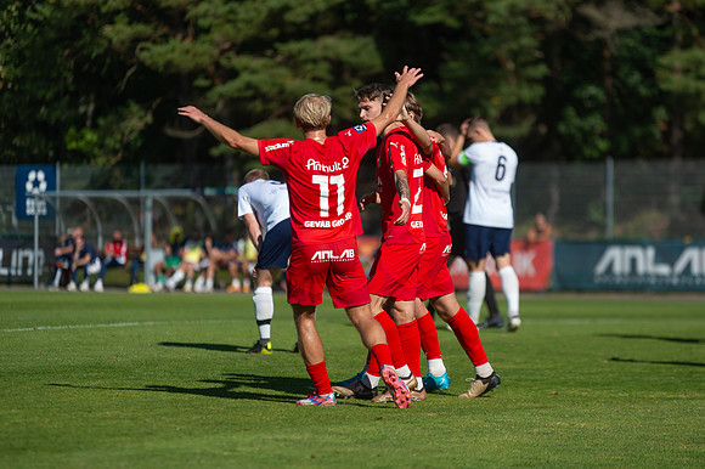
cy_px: 234
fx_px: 3914
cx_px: 352
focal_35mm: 200
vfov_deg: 6.9
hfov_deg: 10.3
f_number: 3.2
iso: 125
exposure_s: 1/1600
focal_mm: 200
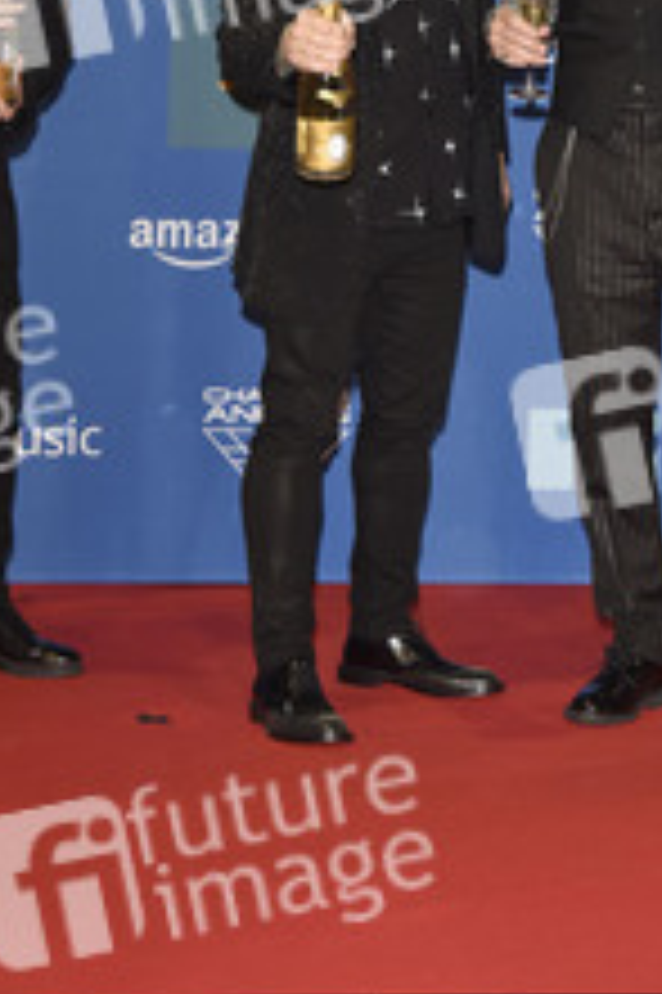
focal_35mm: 112
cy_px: 189
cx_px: 333
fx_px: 3094
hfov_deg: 12.2
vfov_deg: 18.1
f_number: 6.3
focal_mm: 62
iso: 1600
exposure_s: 1/200
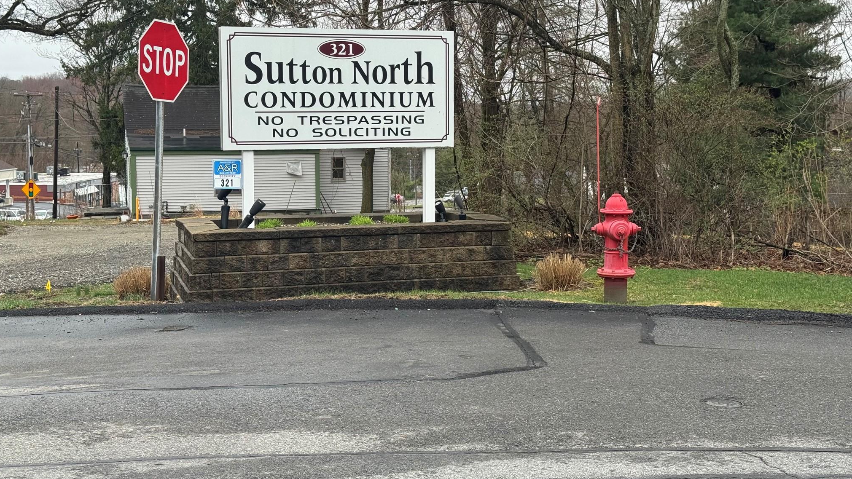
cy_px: 187
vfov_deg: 22.6
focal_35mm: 53
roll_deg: +0.5
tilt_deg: -4.3
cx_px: 427
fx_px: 1197
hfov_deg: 39.2
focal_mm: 6.76
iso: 64
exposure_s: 1/783
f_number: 1.78
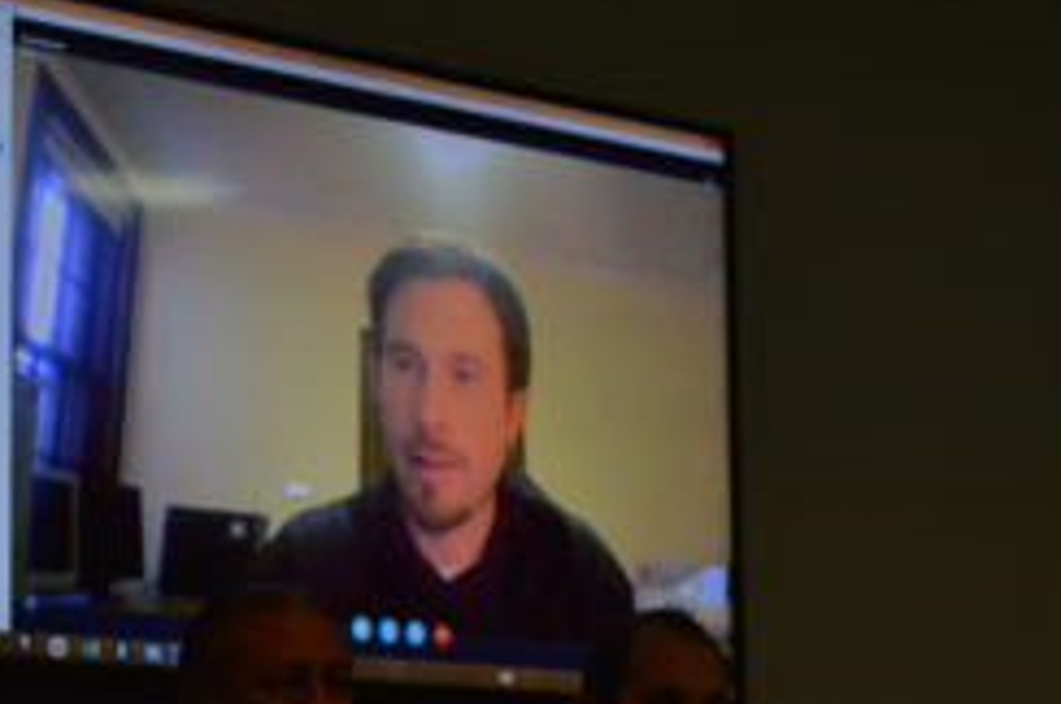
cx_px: 844
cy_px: 619
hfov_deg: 16.0
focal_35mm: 127
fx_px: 3738
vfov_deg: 10.7
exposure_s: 1/100
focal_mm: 46
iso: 800
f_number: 5.3
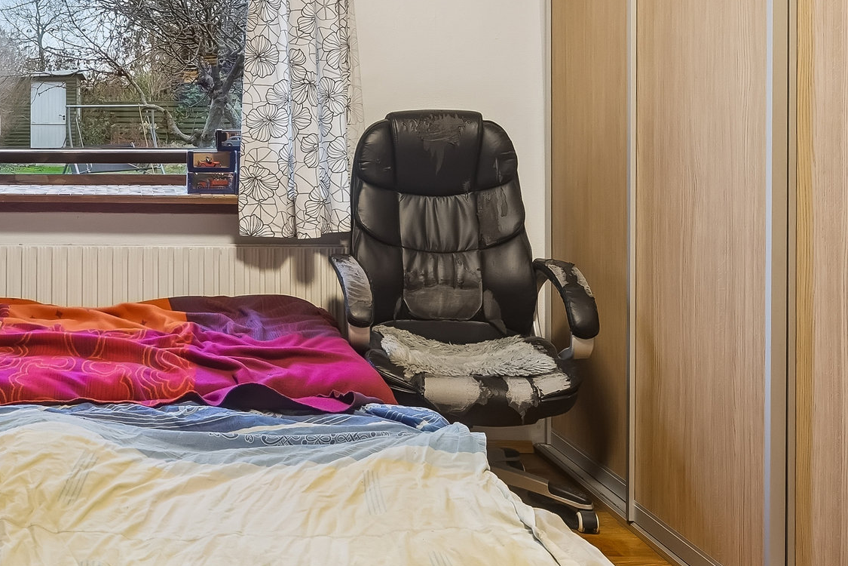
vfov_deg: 32.5
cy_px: 110
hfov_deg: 42.3
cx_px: 10
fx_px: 942
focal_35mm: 40
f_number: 6.3
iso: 500
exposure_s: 1/10
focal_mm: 15
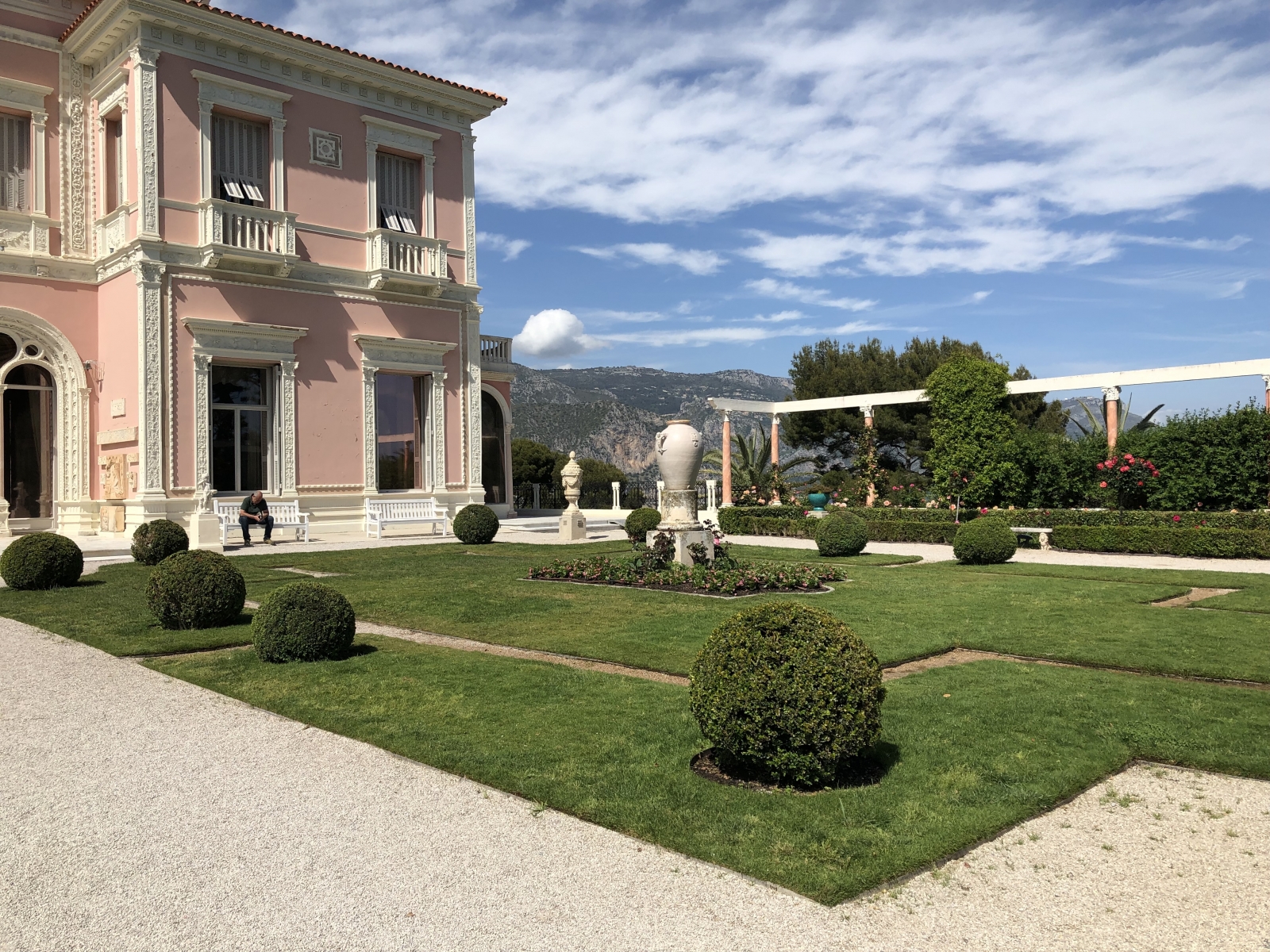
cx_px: 635
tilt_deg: +0.3
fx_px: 1027
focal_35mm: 28
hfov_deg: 63.4
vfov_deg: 49.7
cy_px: 476
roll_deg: +0.2
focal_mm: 3.99
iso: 25
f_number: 1.8
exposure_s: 1/3205
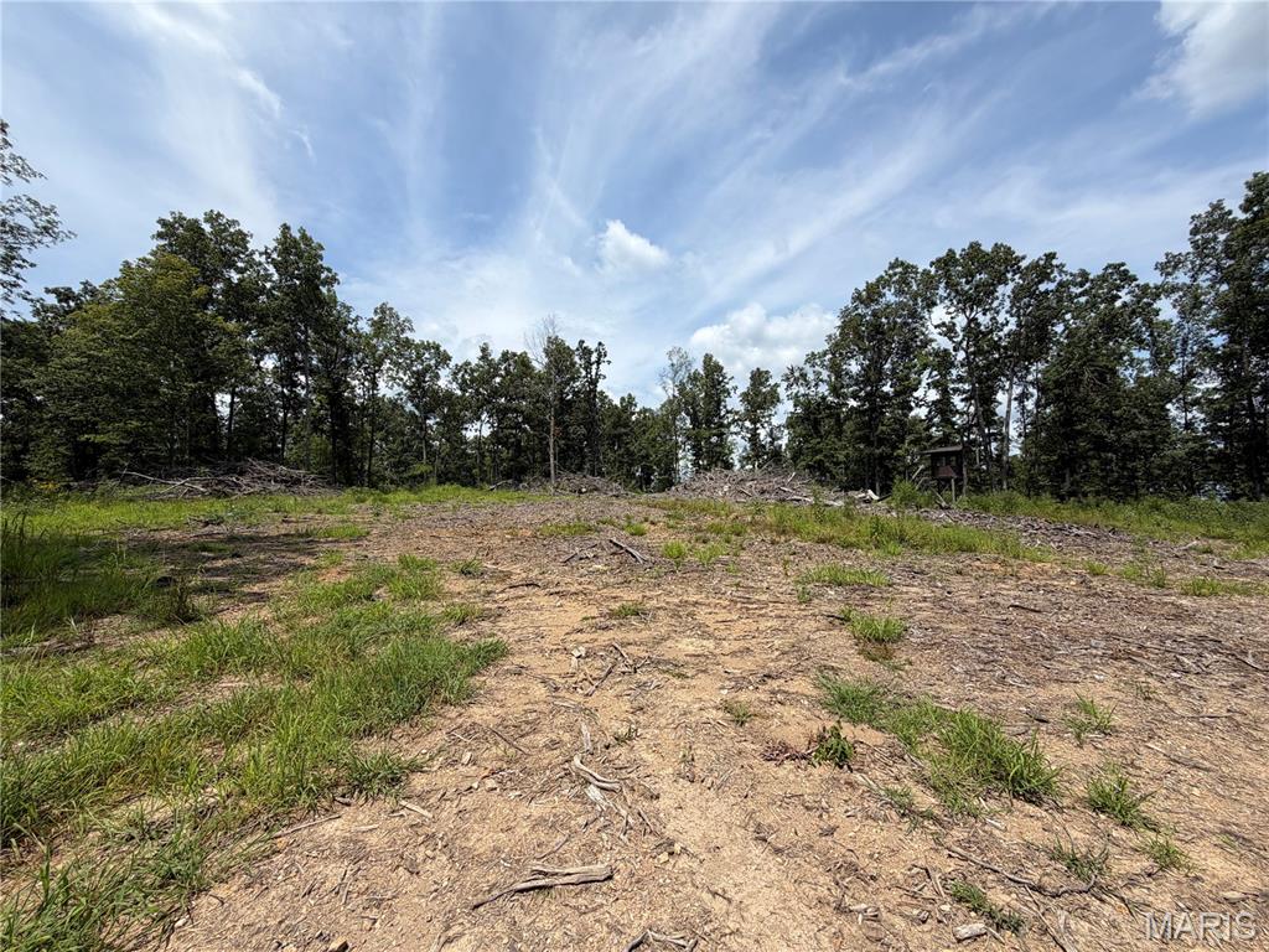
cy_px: 476
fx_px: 513
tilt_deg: +5.5
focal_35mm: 14
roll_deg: +0.5
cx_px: 634
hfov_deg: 102.1
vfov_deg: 85.7
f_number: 2.2
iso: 20
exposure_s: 1/1087
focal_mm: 2.22
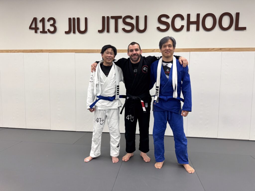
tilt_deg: -6.6
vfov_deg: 56.8
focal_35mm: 24
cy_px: 96
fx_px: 177
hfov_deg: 71.6
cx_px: 128
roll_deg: -0.8
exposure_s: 1/120
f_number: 1.78
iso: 160
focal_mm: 6.76
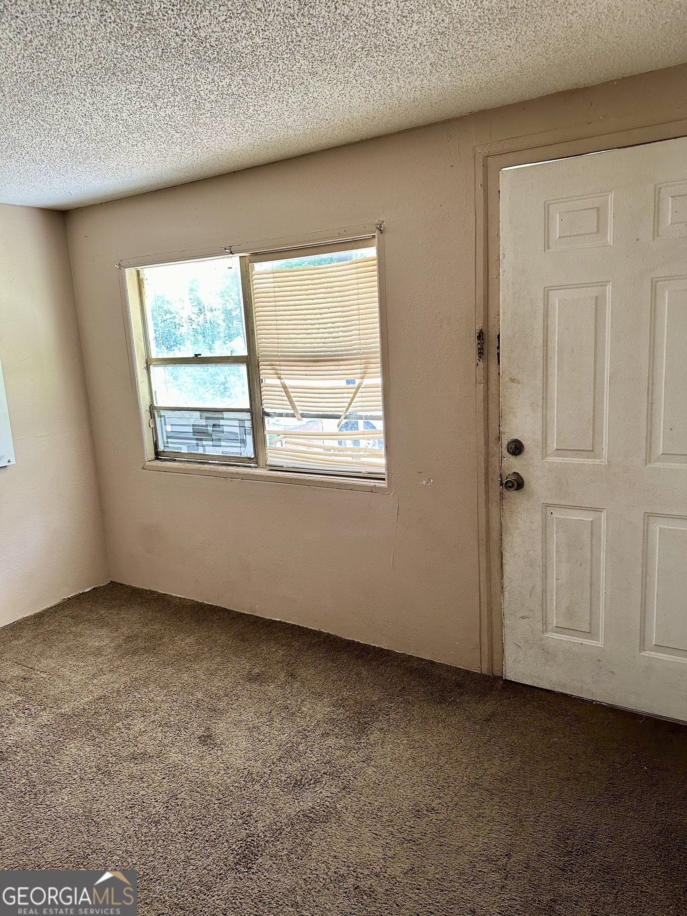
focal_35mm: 24
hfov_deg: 56.8
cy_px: 458
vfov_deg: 71.6
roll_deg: +3.1
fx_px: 635
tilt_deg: -10.9
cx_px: 344
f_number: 1.78
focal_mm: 6.86
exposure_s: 1/83
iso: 250
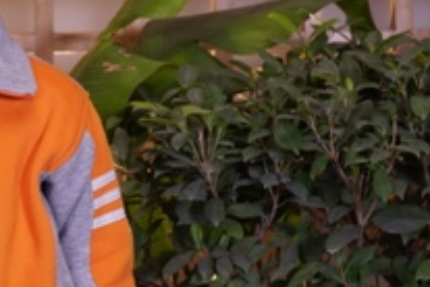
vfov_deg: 8.8
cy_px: 55
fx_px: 1863
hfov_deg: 13.0
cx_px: -23
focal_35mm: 156
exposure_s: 1/125
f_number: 4.5
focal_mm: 48
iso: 500
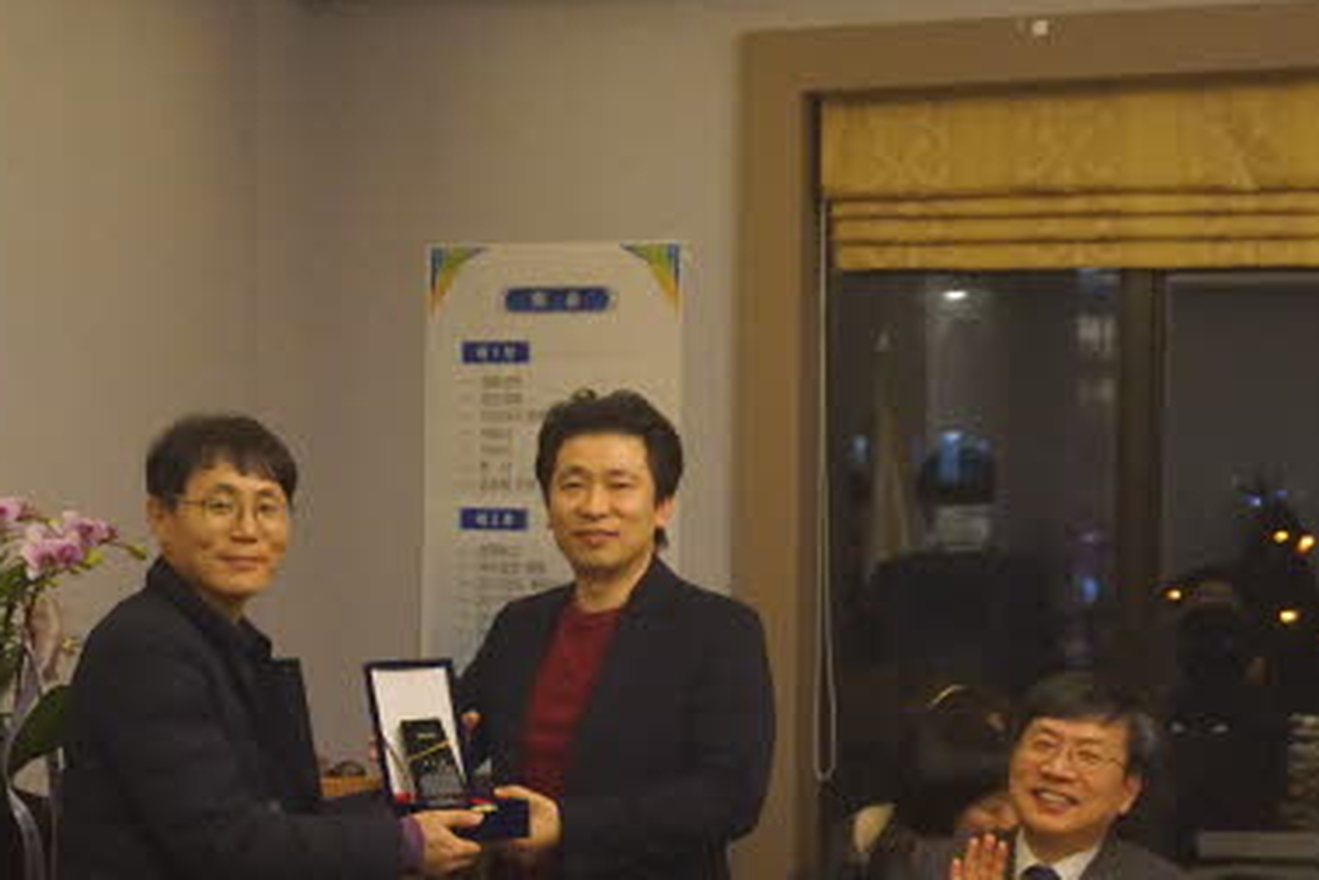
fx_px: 2712
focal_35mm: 74
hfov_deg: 27.2
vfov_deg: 18.2
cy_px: 753
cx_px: 428
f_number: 4
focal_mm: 22
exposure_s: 1/100
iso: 3200
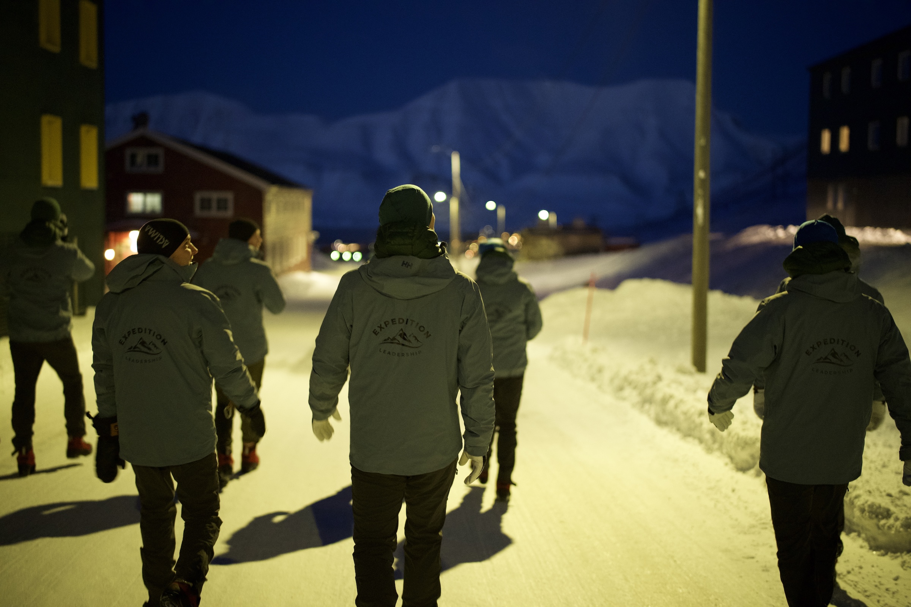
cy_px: 304
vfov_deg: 27.0
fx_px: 1265
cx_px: 456
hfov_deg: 39.6
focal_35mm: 50
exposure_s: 1/80
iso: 4000
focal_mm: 50
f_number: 1.4
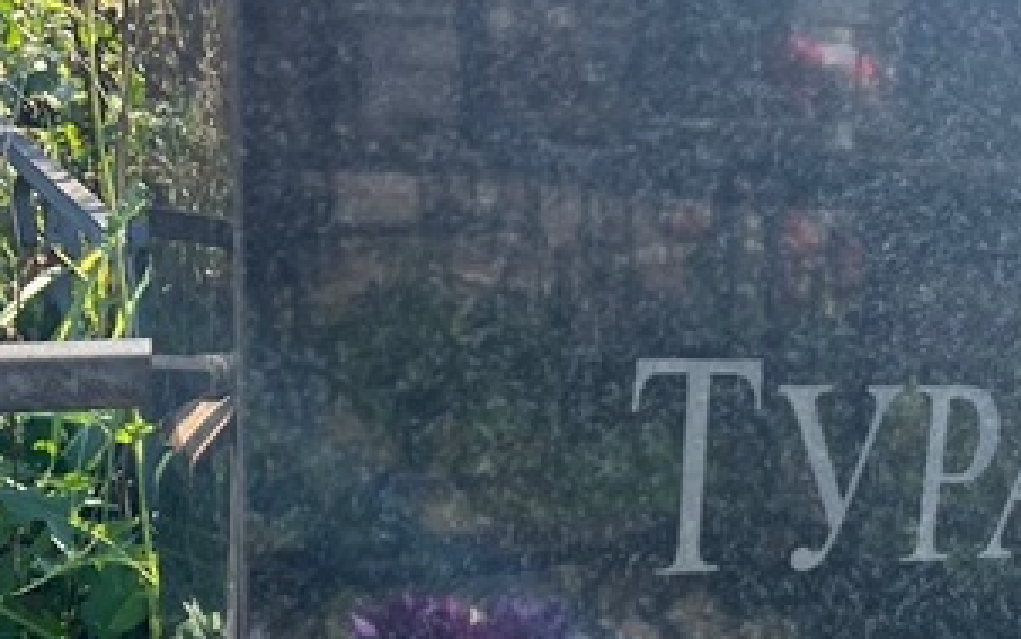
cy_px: 882
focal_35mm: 73
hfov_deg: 27.2
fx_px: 2032
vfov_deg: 16.6
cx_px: 930
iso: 50
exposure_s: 1/814
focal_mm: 5.7
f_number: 1.5
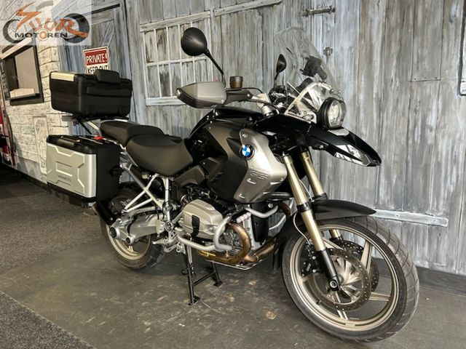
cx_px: 233
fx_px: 350
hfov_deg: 67.3
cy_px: 174
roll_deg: +1.8
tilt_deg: -11.0
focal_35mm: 26
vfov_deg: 53.1
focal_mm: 5.7
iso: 125
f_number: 1.5
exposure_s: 1/100
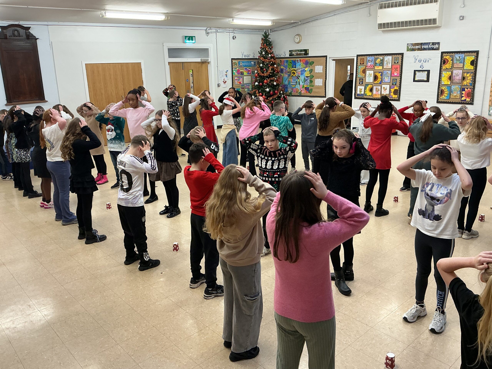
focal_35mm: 29
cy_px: 184
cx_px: 246
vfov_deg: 48.2
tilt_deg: -15.8
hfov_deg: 61.7
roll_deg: +0.9
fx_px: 412
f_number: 1.8
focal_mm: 3
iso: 80
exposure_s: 1/50
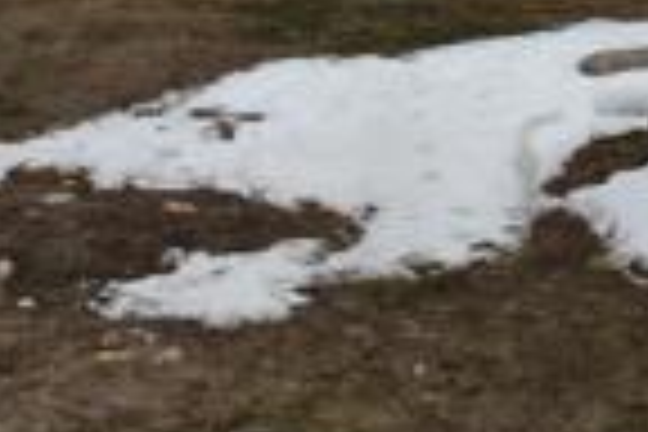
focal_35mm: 130
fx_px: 2340
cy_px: -576
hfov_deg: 14.1
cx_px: 1138
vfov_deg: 9.5
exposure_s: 1/1497
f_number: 2.4
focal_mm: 4.3
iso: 50
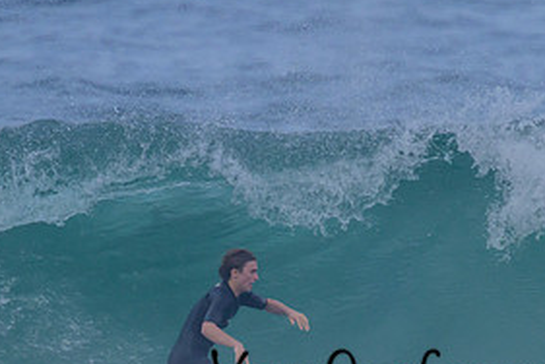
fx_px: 33658
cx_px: 382
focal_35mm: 2221
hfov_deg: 0.9
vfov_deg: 0.6
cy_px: 295
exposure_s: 1/2000
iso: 800
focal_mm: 800
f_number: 11
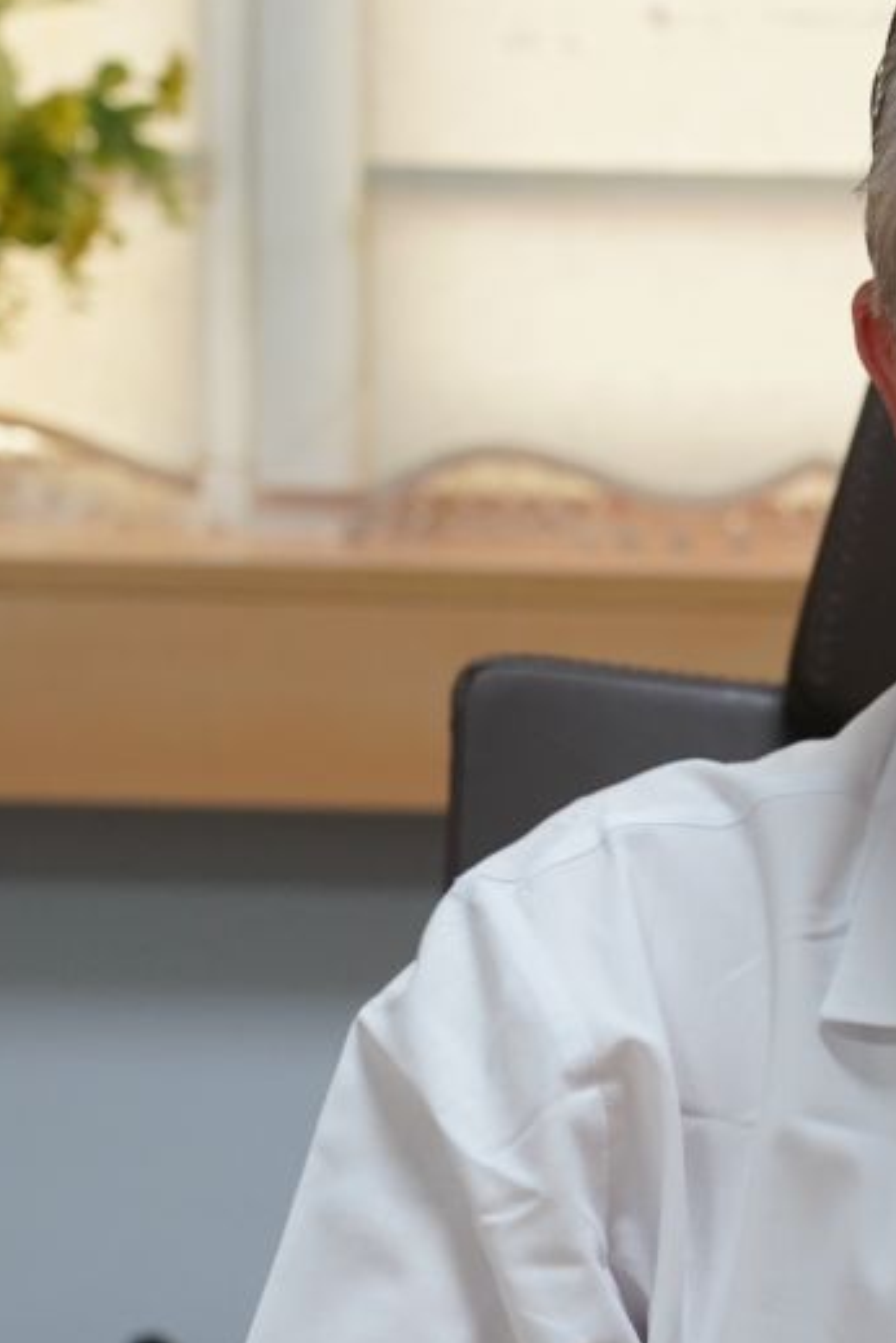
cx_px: 1046
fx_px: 5824
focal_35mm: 156
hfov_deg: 8.7
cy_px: 991
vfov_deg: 13.1
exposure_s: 1/160
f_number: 4
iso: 1250
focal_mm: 54
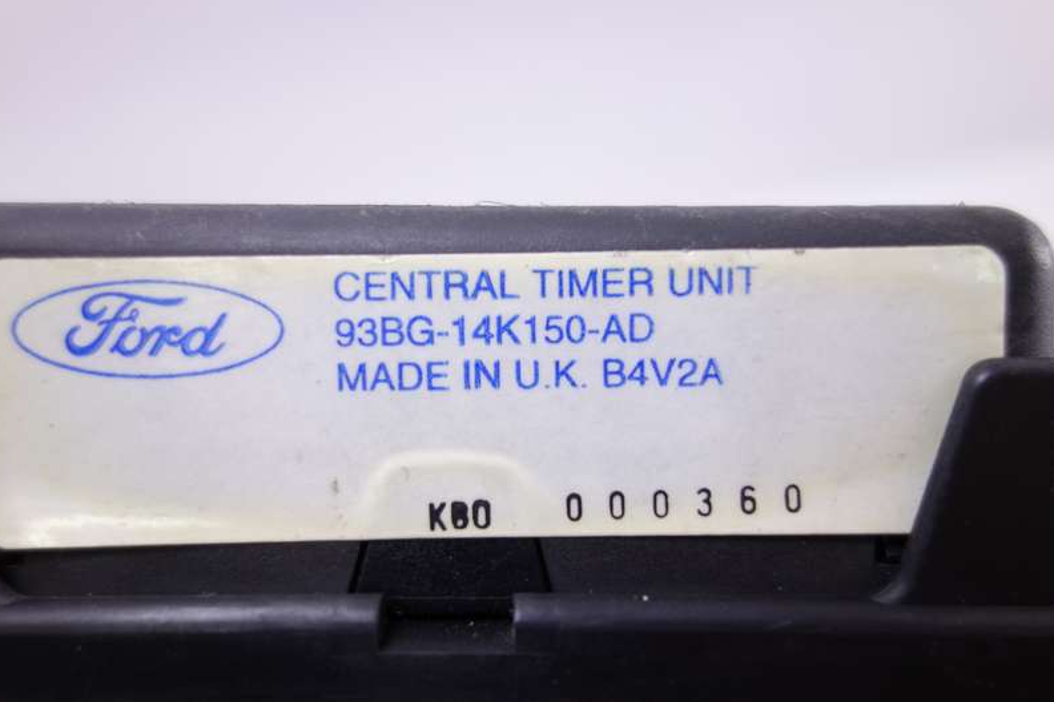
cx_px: 531
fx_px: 849
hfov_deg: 63.7
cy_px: 360
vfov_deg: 45.0
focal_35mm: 29
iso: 125
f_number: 2.2
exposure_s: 1/100
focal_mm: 10.4
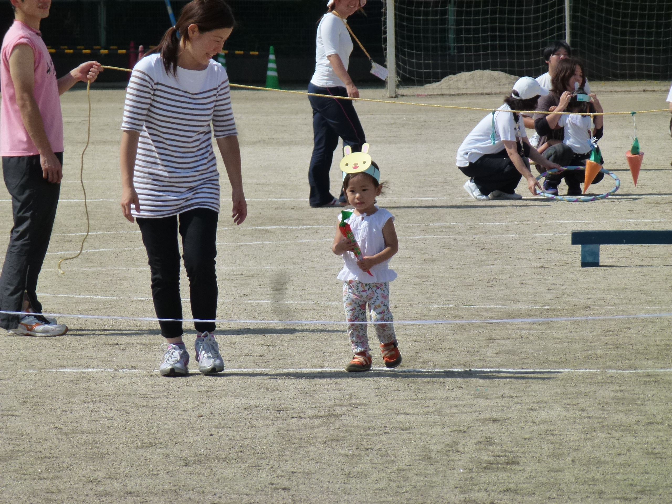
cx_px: 336
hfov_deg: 6.5
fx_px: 5902
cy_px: 252
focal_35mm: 304
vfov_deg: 4.9
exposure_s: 1/1000
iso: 160
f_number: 5.7
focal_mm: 54.5
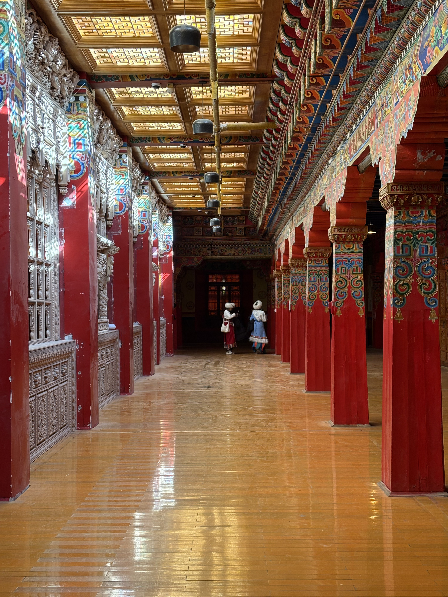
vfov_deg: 36.8
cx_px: 224
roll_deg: +0.3
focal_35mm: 52
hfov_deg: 28.0
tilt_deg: -0.2
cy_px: 298
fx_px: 897
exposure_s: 1/68
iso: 50
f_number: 1.6
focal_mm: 5.96
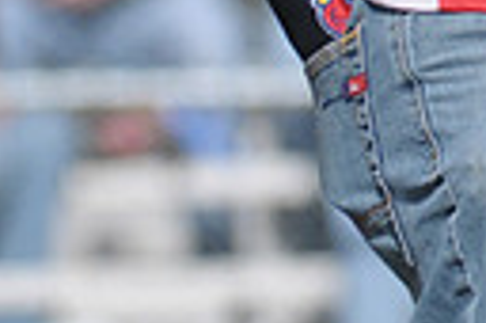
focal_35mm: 1355
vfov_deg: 1.0
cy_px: -264
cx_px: 1097
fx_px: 18269
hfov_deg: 1.5
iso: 400
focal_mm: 200
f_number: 4.5
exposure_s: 1/2500
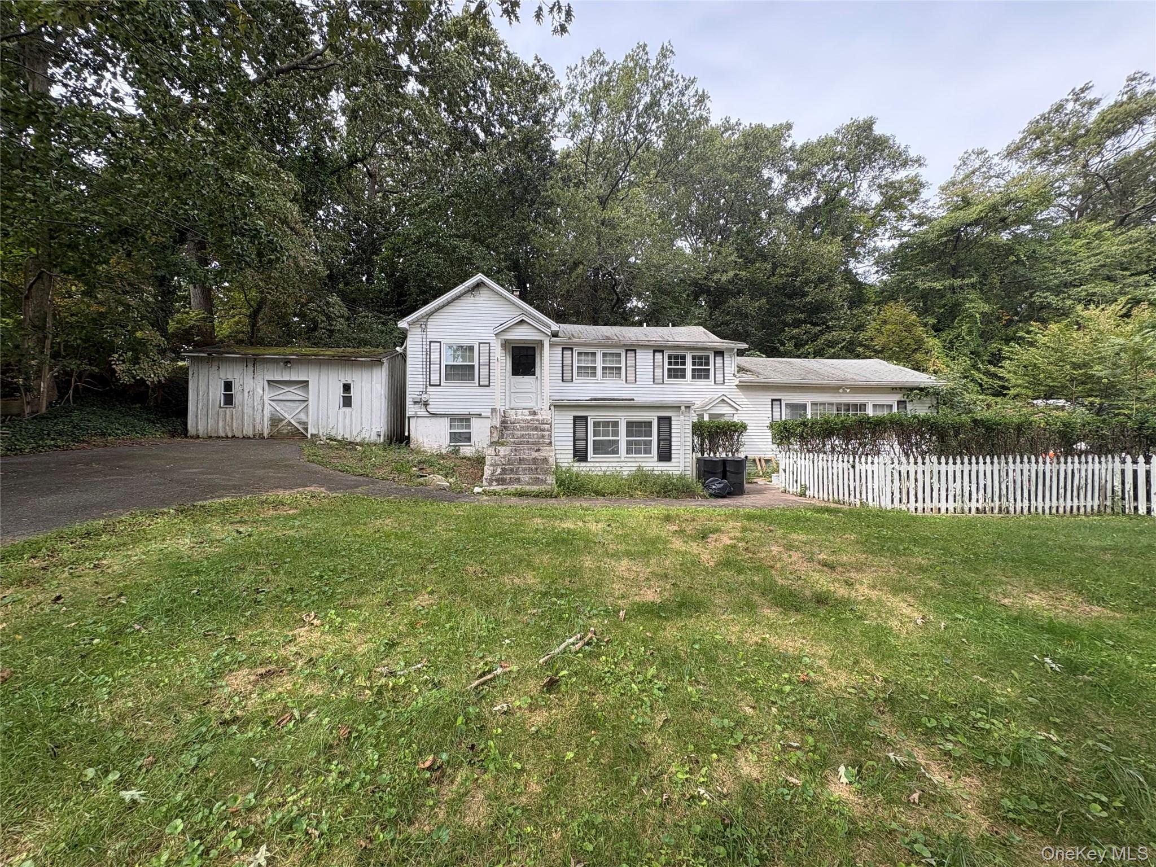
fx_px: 468
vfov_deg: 85.7
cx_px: 578
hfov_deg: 102.1
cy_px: 434
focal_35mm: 14
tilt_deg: +1.2
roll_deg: +1.6
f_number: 2.2
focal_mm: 2.22
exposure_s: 1/405
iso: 40
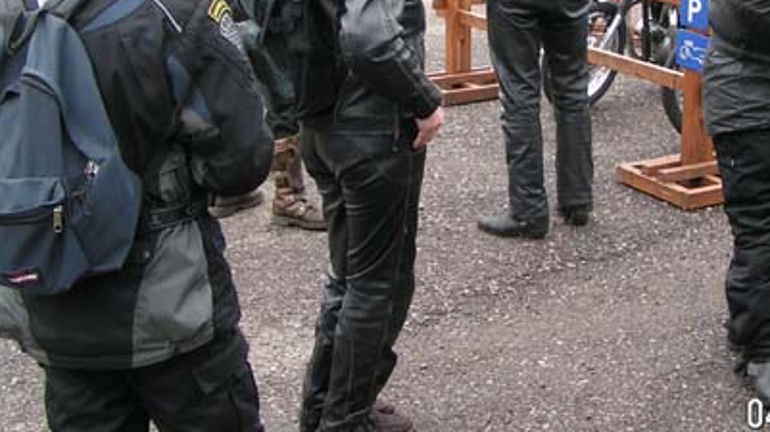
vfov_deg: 19.1
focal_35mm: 62
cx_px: 445
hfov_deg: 33.8
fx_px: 1265
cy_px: 65
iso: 50
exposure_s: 1/50
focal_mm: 5.8
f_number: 5
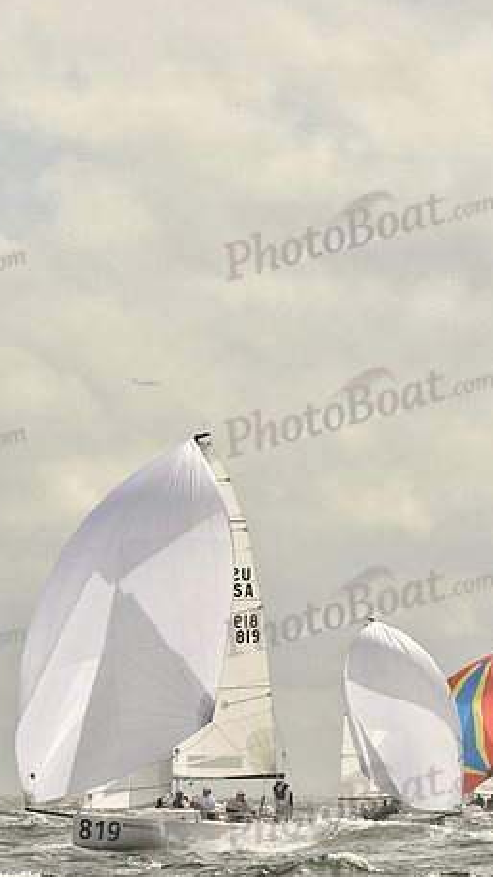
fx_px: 6183
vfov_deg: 8.1
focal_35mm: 266
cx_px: 126
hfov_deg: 4.6
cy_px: 535
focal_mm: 200
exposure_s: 1/2000
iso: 320
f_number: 8
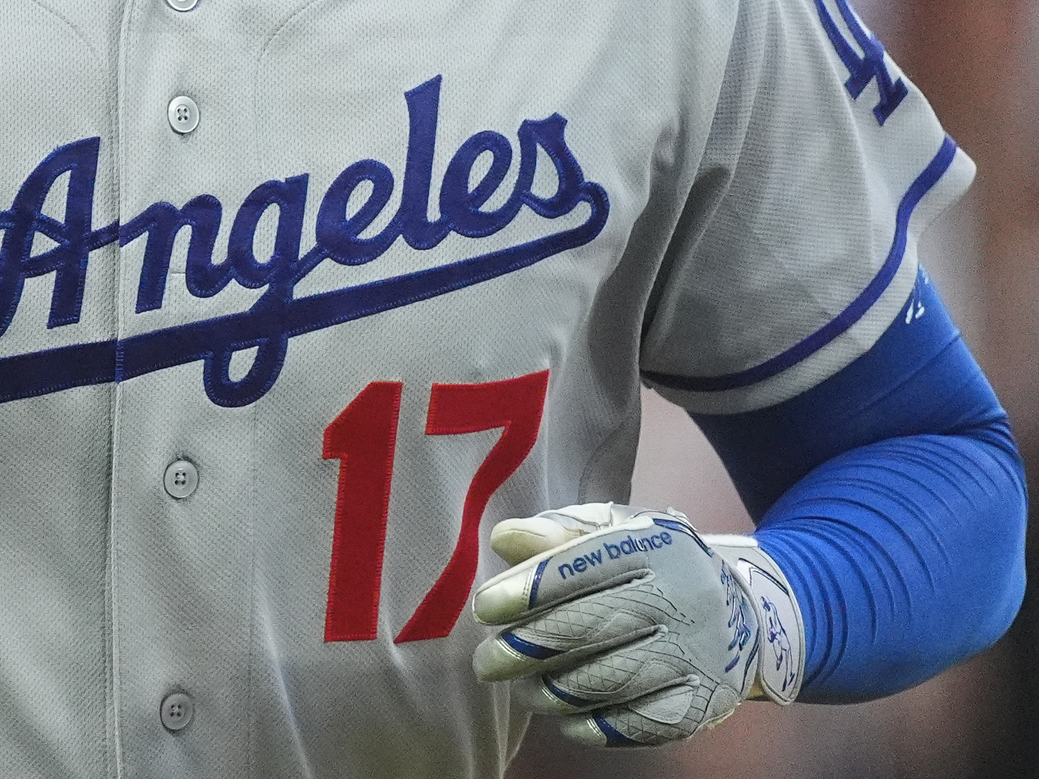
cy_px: 237
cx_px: -475
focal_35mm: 1851
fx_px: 55551
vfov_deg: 0.8
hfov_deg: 1.1
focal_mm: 600
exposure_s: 1/1600
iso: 4000
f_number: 4
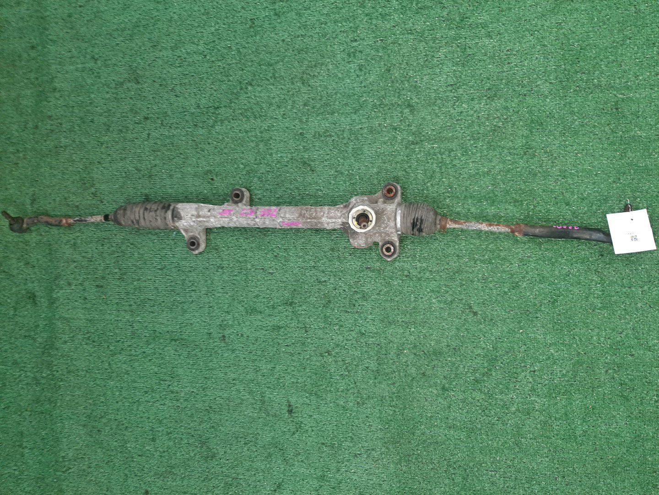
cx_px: 330
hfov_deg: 67.3
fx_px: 495
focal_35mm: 26
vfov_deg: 53.1
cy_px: 248
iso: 134
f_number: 1.7
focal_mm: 3.93
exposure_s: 1/50
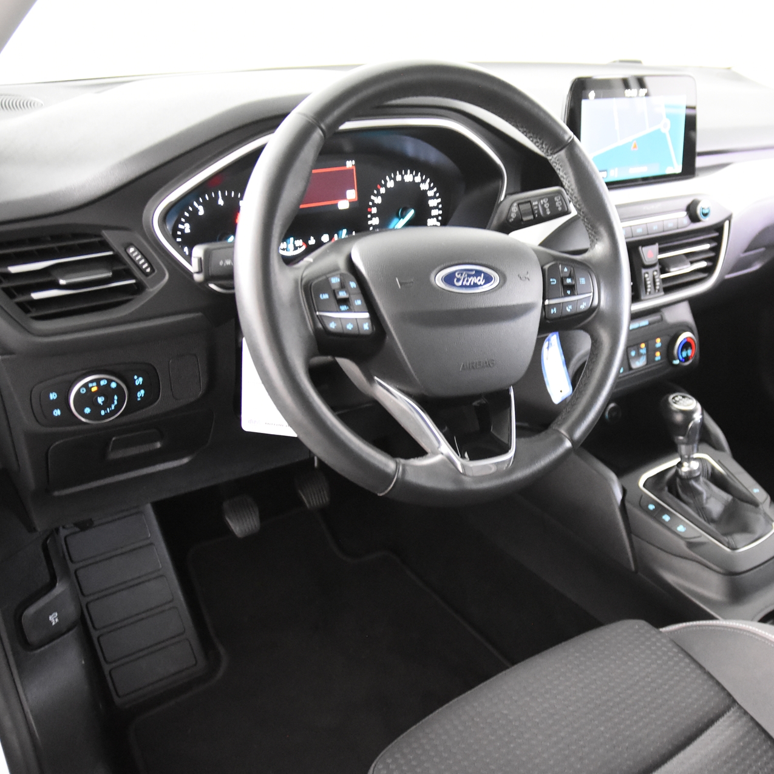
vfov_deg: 50.2
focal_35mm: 33
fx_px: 826
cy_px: 388
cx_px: 558
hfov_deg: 48.7
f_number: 2.8
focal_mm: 17
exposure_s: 1/25
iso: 5000
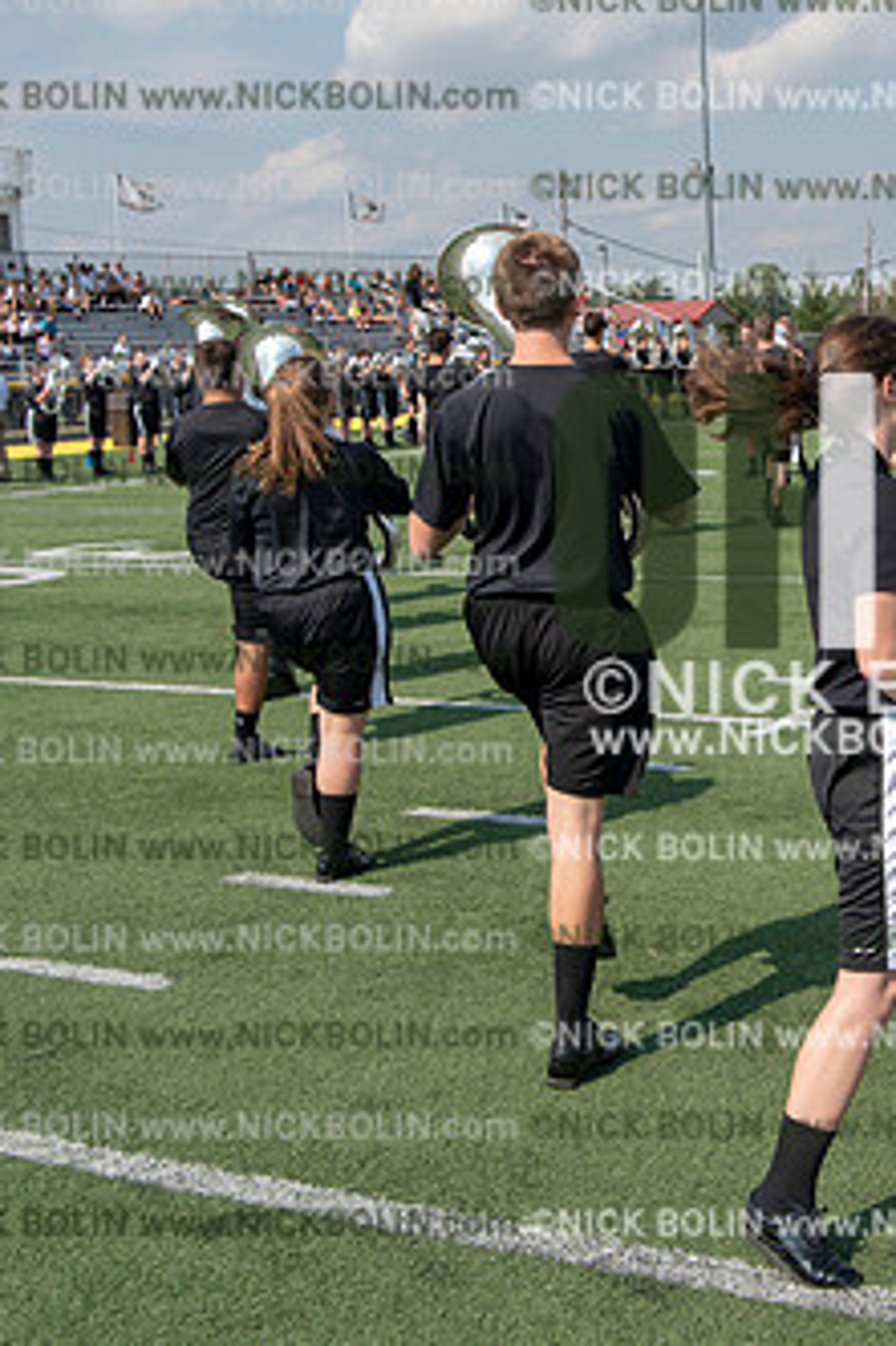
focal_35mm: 56
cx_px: 839
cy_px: 566
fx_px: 2093
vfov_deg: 35.6
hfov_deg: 23.4
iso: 200
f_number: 5.6
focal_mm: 32
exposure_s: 1/1250
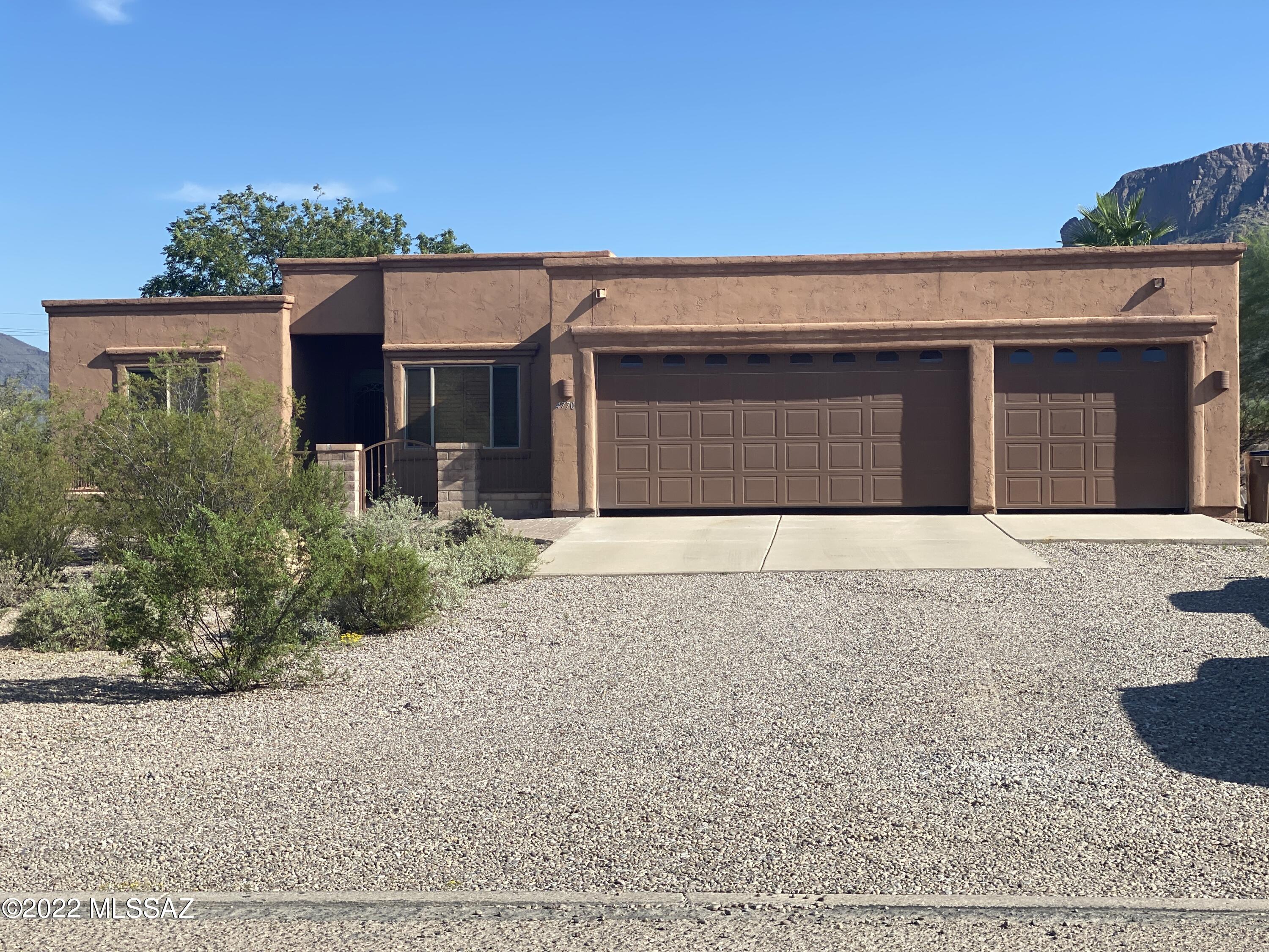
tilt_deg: -1.4
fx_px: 1906
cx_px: 634
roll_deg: -0.3
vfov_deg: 28.0
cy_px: 476
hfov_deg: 36.8
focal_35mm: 52
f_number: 2
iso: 20
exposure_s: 1/1712
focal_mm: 6
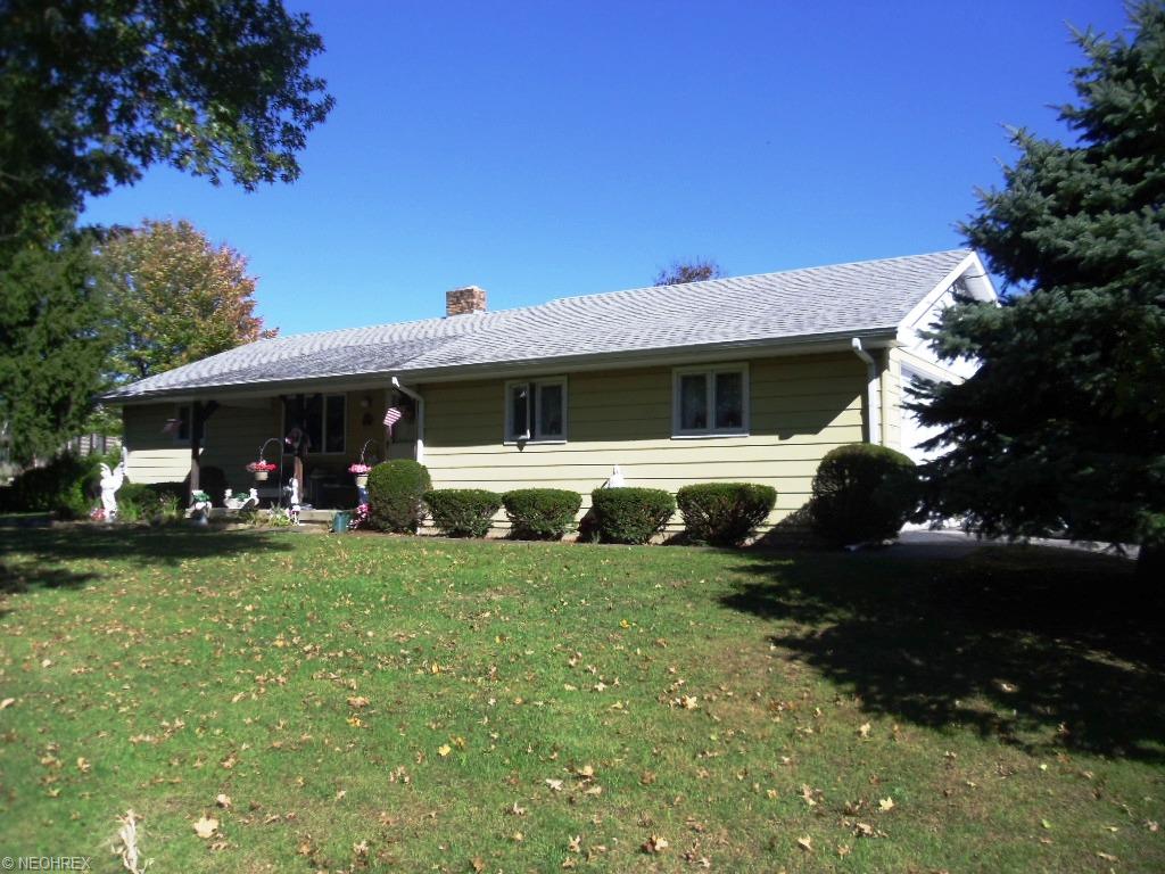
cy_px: 437
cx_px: 582
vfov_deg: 45.4
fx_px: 1043
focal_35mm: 31
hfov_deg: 58.4
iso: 80
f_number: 3.3
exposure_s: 1/899
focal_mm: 5.6
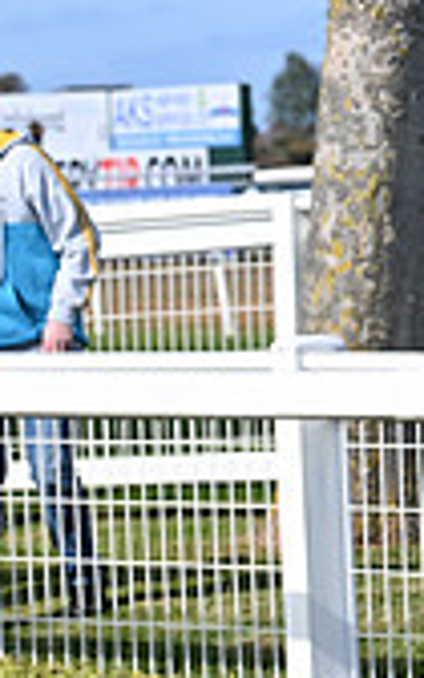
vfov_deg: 5.7
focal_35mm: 370
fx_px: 6841
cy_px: 353
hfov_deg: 3.5
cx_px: 1078
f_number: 6.3
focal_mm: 105
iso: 400
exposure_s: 1/1600
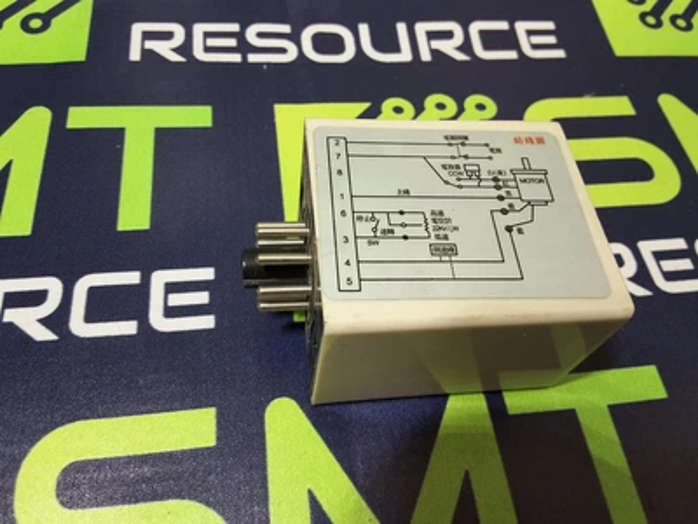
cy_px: 262
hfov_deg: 63.4
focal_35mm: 28
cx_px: 349
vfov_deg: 49.7
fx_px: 565
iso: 200
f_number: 1.9
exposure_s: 1/40
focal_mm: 2.91
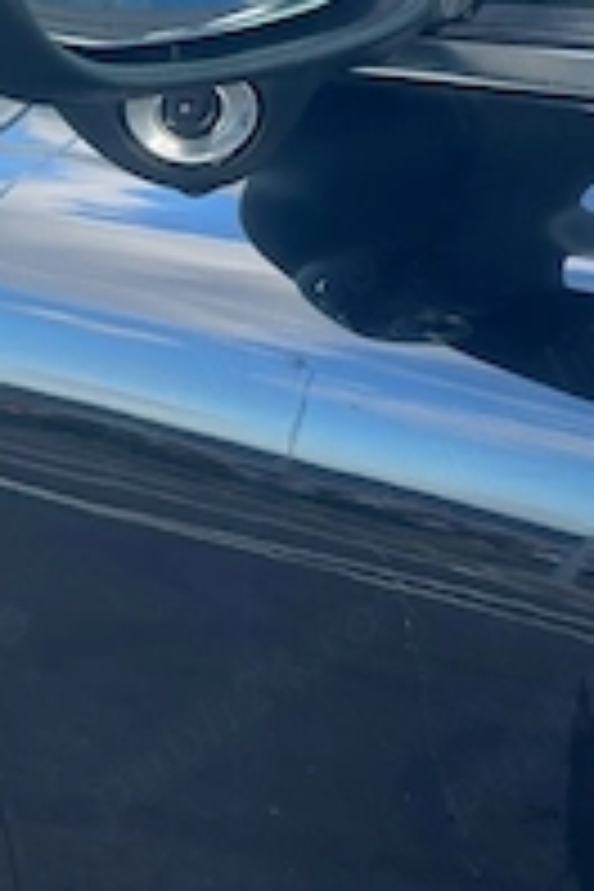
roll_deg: +0.8
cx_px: 324
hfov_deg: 12.6
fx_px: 2698
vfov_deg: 18.4
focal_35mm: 109
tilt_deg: -10.8
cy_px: 63
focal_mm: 6
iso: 25
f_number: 2
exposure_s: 1/242
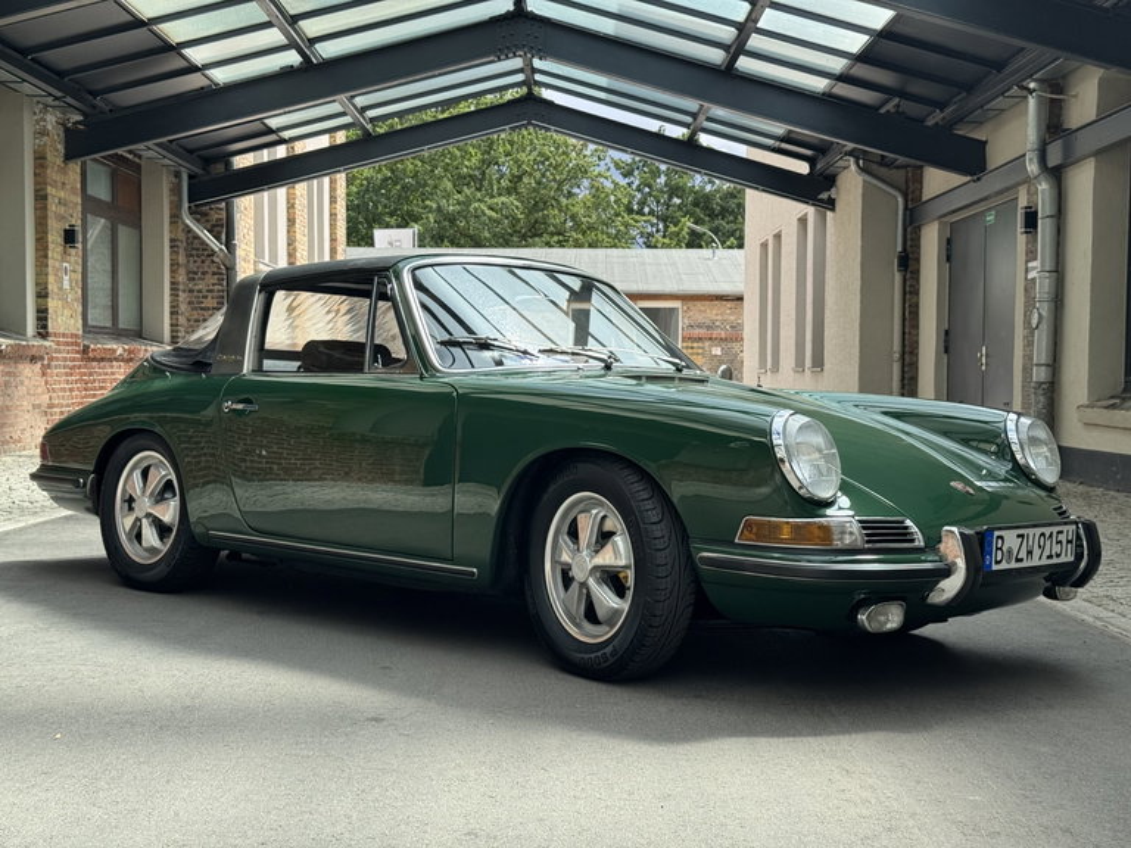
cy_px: 424
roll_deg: +0.3
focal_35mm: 48
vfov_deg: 30.3
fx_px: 1568
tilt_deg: -1.4
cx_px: 566
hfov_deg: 39.7
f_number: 1.78
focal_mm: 6.76
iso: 64
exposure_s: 1/1366
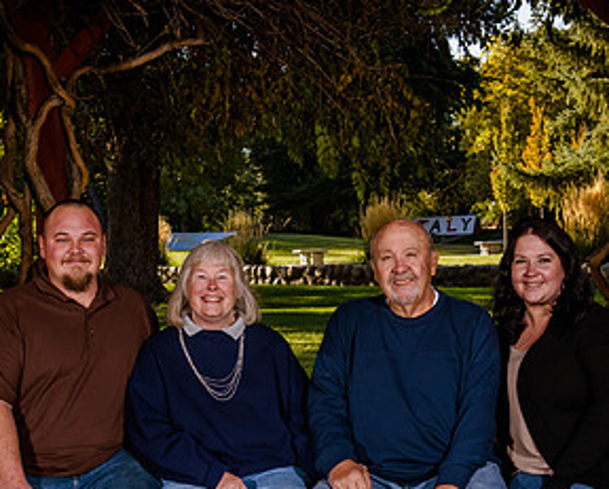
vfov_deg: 18.4
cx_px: 244
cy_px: 394
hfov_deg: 23.0
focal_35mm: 83
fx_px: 1498
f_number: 8
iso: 500
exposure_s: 1/200
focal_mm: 40
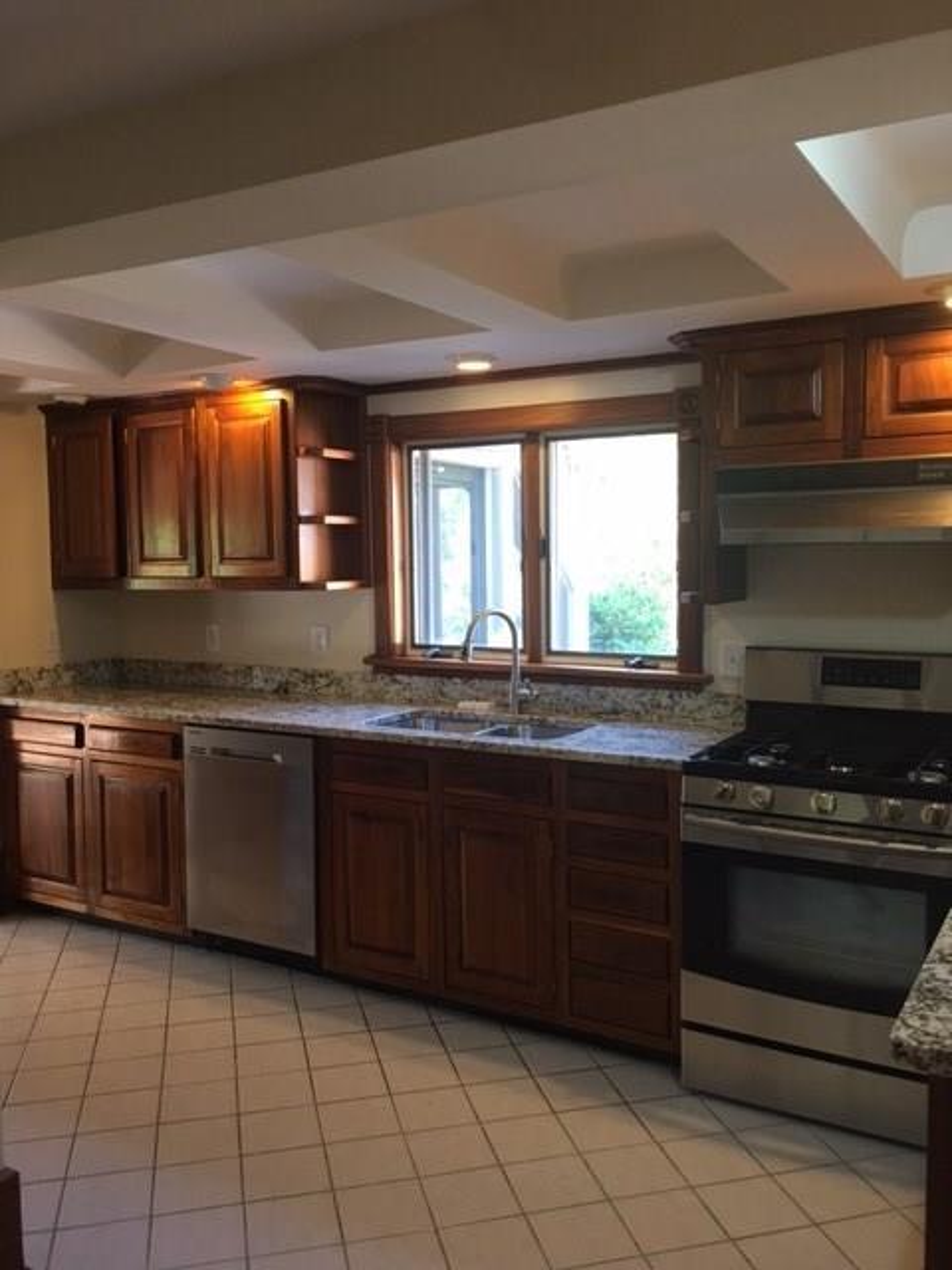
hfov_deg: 48.2
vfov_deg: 61.7
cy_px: 635
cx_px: 476
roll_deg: -0.3
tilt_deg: -2.3
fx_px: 1063
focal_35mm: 29
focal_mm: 4.15
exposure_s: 1/15
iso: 40
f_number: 2.2
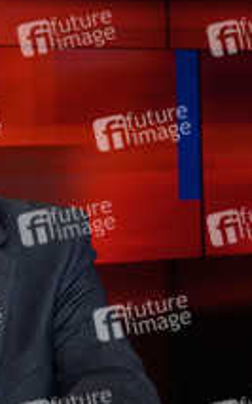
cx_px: -98
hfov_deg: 17.0
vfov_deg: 28.8
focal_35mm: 71
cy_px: 271
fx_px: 781
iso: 1600
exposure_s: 1/160
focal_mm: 33
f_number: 4.5
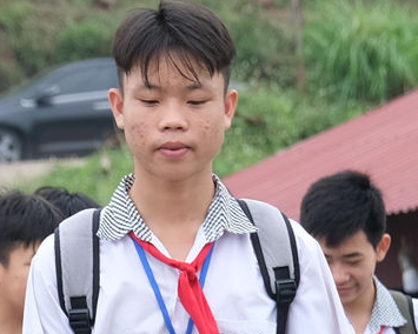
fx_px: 5555
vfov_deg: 3.4
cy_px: 495
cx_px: 296
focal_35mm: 449
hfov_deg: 4.3
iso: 200
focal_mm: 55
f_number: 4
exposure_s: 1/250
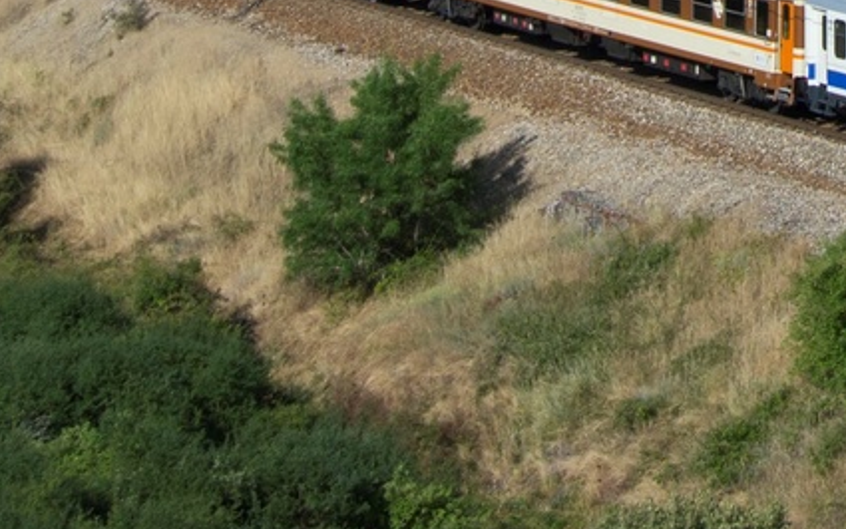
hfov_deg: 10.0
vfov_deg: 6.2
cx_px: 1035
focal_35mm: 207
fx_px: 4775
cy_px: -402
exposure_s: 1/640
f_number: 8
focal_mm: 30
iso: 200
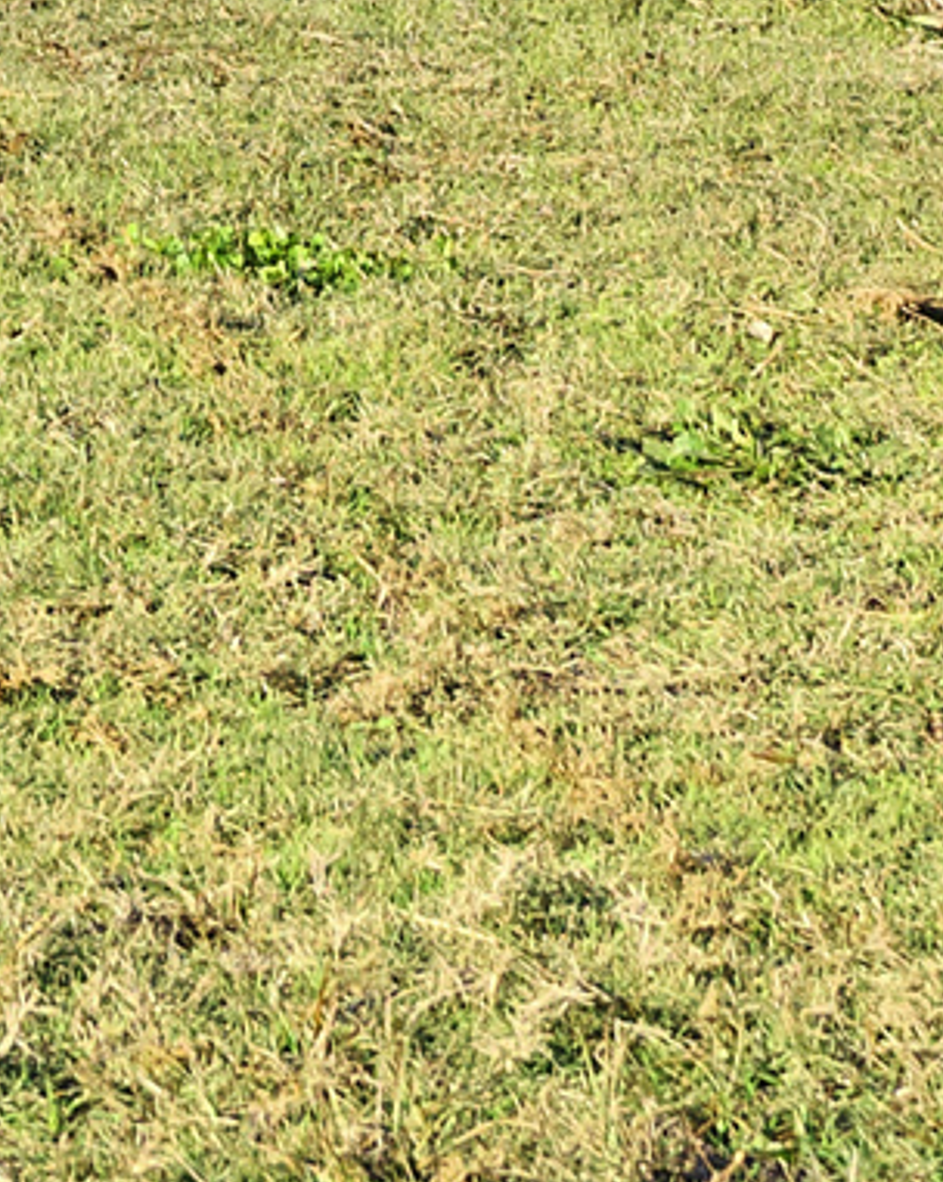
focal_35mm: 250
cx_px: -2528
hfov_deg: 5.5
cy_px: -1961
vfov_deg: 7.1
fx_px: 8736
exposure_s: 1/100
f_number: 8
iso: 100
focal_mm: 33
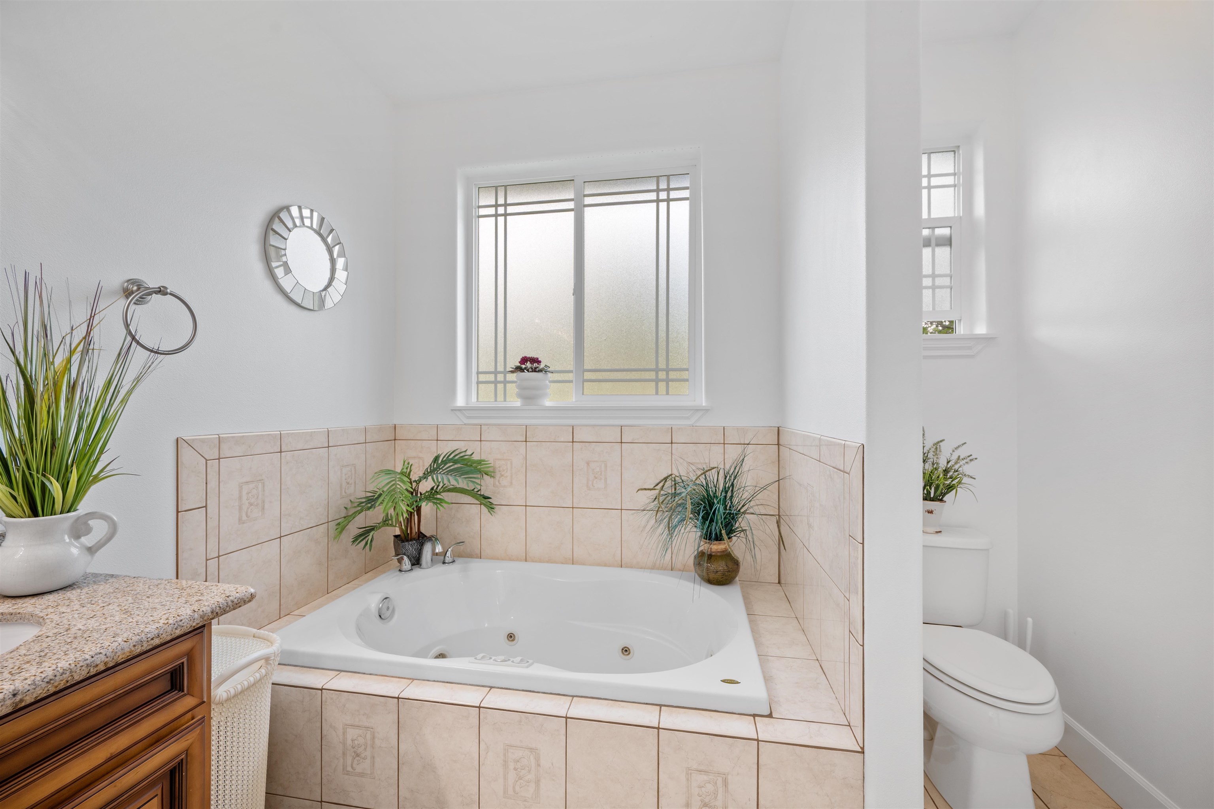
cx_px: 607
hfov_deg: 104.3
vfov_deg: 81.2
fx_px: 472
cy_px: 404
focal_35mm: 14
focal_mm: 14
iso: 100
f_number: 8
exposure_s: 1/4
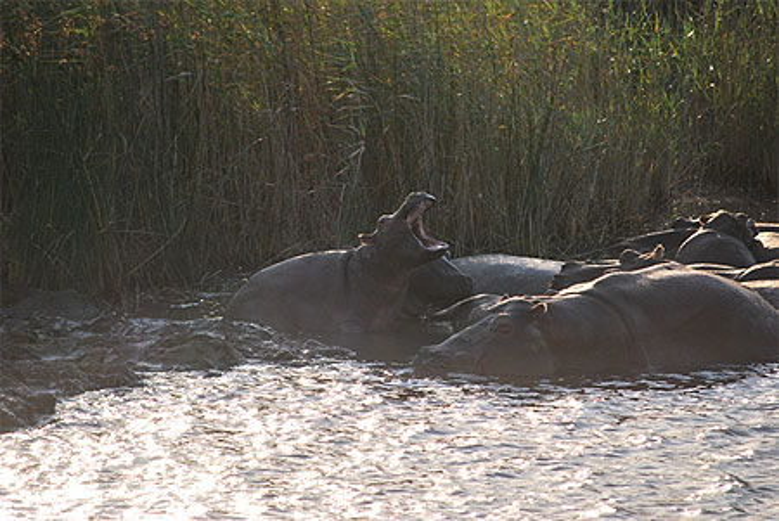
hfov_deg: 6.9
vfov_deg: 4.6
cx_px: 390
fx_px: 6498
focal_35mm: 300
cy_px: 260
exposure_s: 1/1000
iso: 200
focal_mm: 200
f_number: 5.6
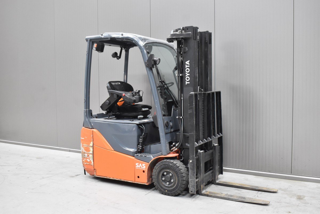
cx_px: 160
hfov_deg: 53.1
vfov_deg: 36.9
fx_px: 320
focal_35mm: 36
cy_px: 107
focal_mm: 24
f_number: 5
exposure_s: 1/25
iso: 1600
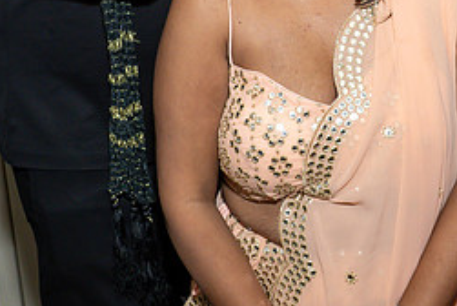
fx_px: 890
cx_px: 310
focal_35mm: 70
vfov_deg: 18.1
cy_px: -96
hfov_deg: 28.6
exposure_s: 1/250
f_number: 7.1
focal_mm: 17
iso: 640
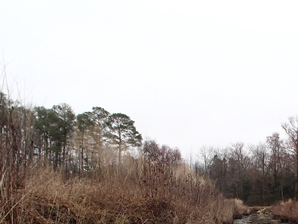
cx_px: 258
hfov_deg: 29.7
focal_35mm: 63
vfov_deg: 22.4
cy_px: 227
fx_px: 542
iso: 100
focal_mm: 5
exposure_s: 1/250
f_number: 3.9
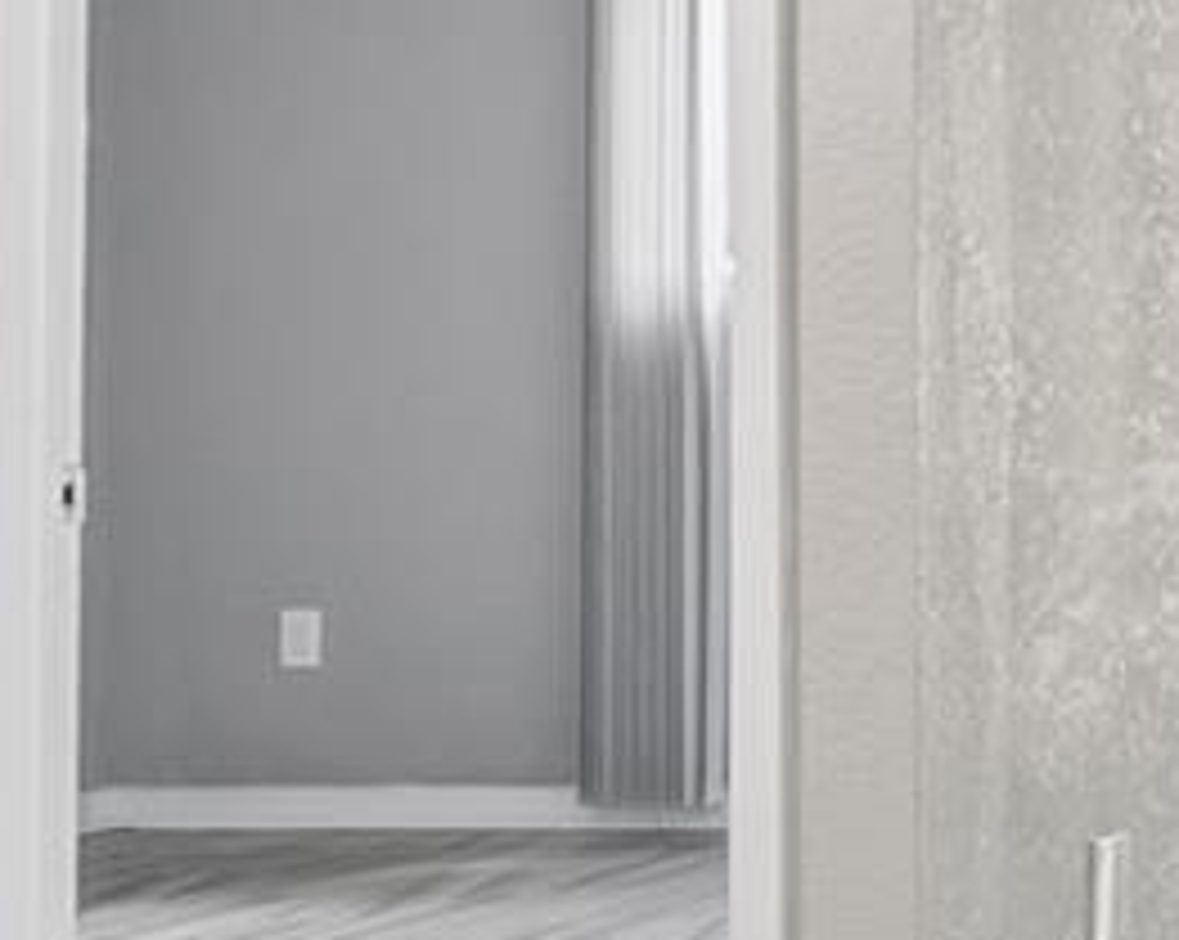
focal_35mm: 91
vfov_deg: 16.9
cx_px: 2385
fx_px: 3157
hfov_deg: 16.2
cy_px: 418
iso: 800
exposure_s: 1/30
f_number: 10
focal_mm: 15.8
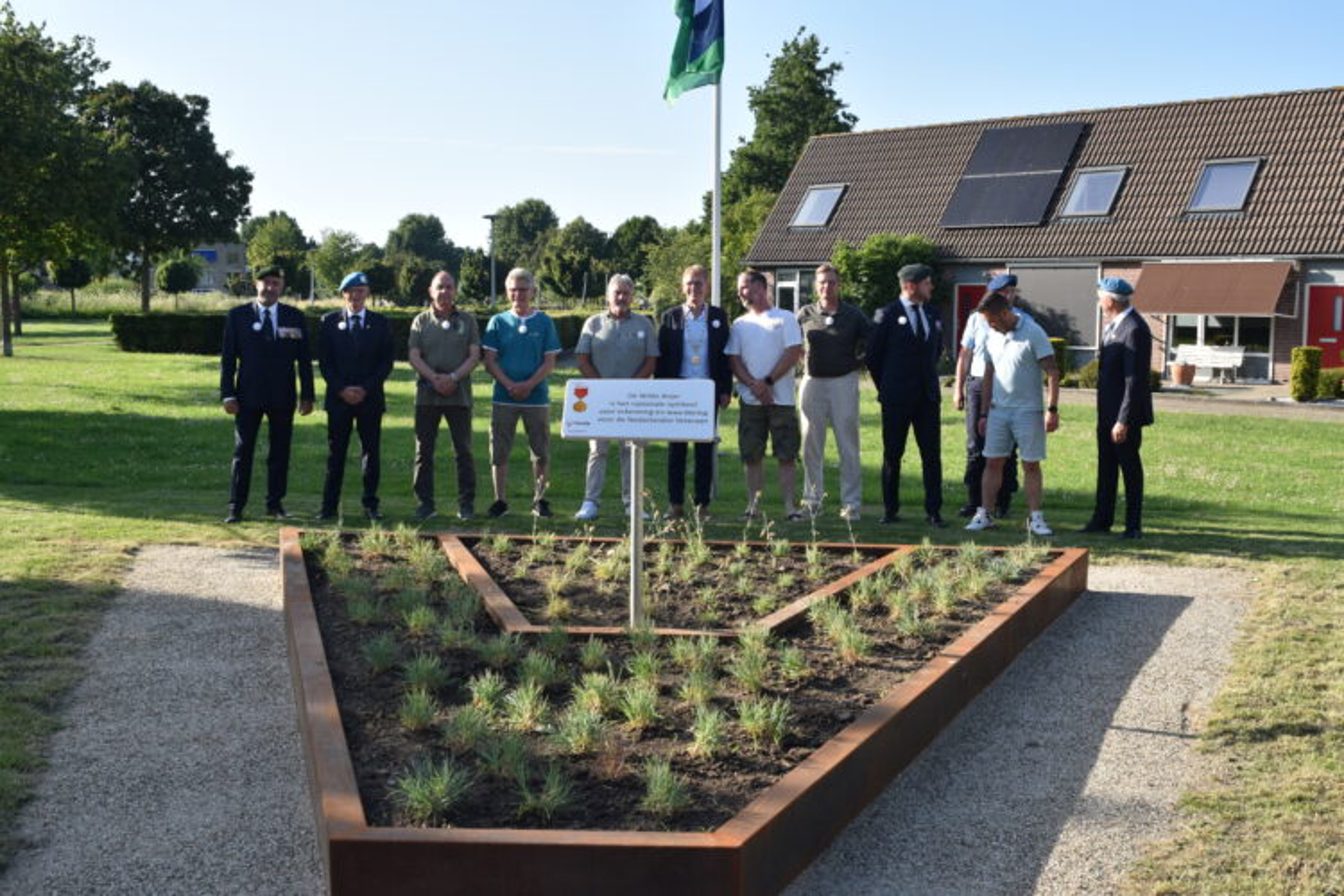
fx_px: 1344
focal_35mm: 36
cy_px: 448
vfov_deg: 36.9
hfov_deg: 53.1
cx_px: 672
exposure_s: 1/250
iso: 200
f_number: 8
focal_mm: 24
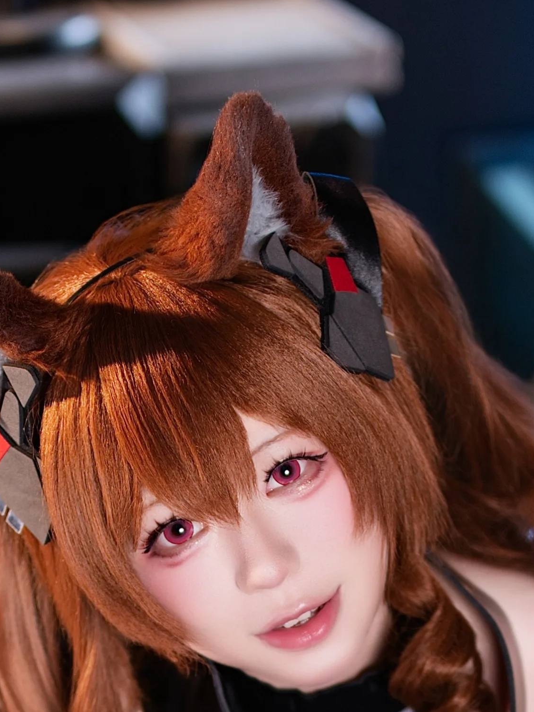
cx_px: 309
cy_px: 1054
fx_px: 3991
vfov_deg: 9.9
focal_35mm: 194
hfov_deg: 7.7
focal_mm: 50
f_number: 1.4
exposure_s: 1/160
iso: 100
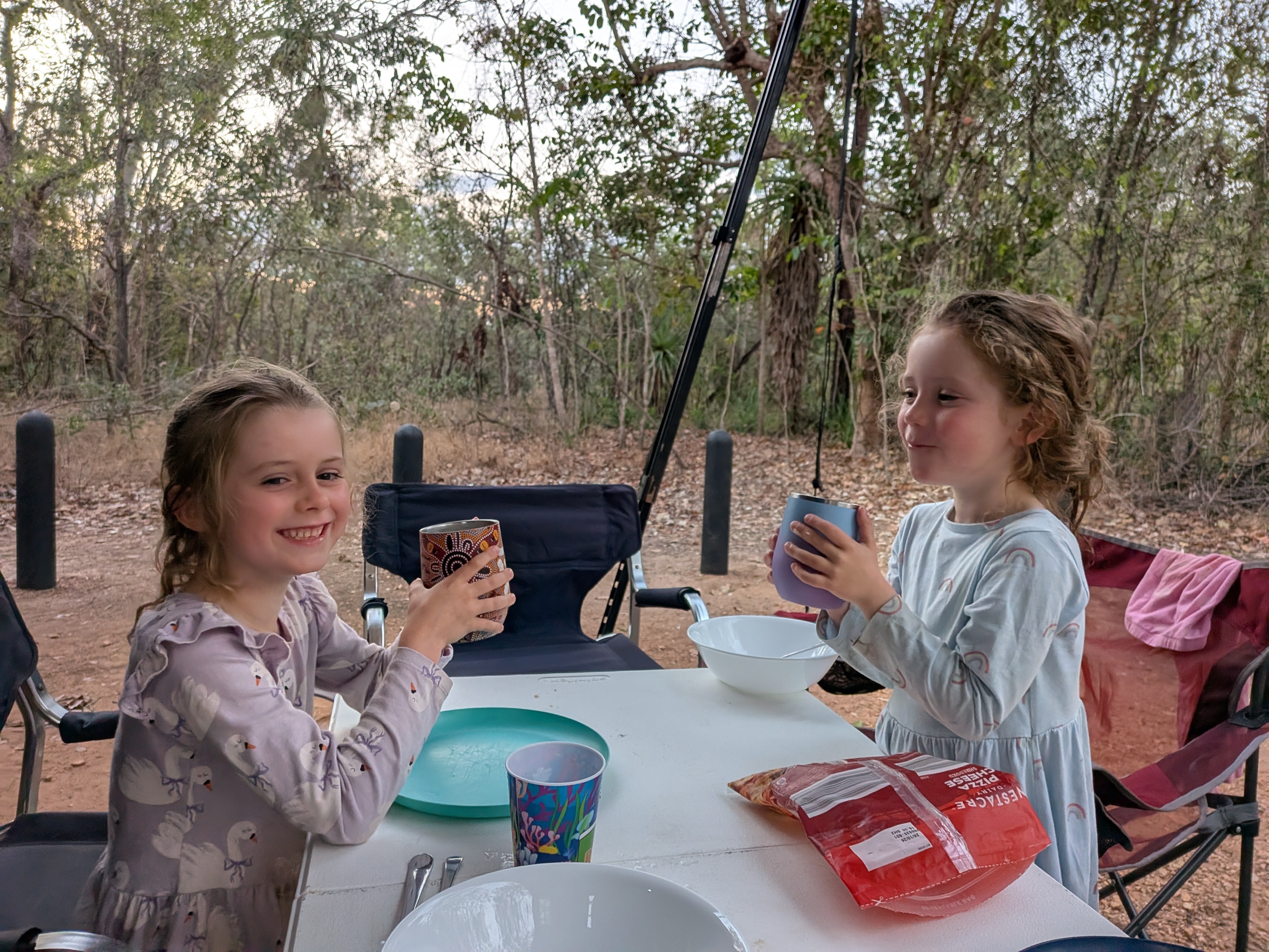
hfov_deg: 71.6
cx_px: 634
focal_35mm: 24
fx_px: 880
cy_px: 476
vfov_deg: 56.8
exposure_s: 1/100
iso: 163
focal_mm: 4.53
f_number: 1.7
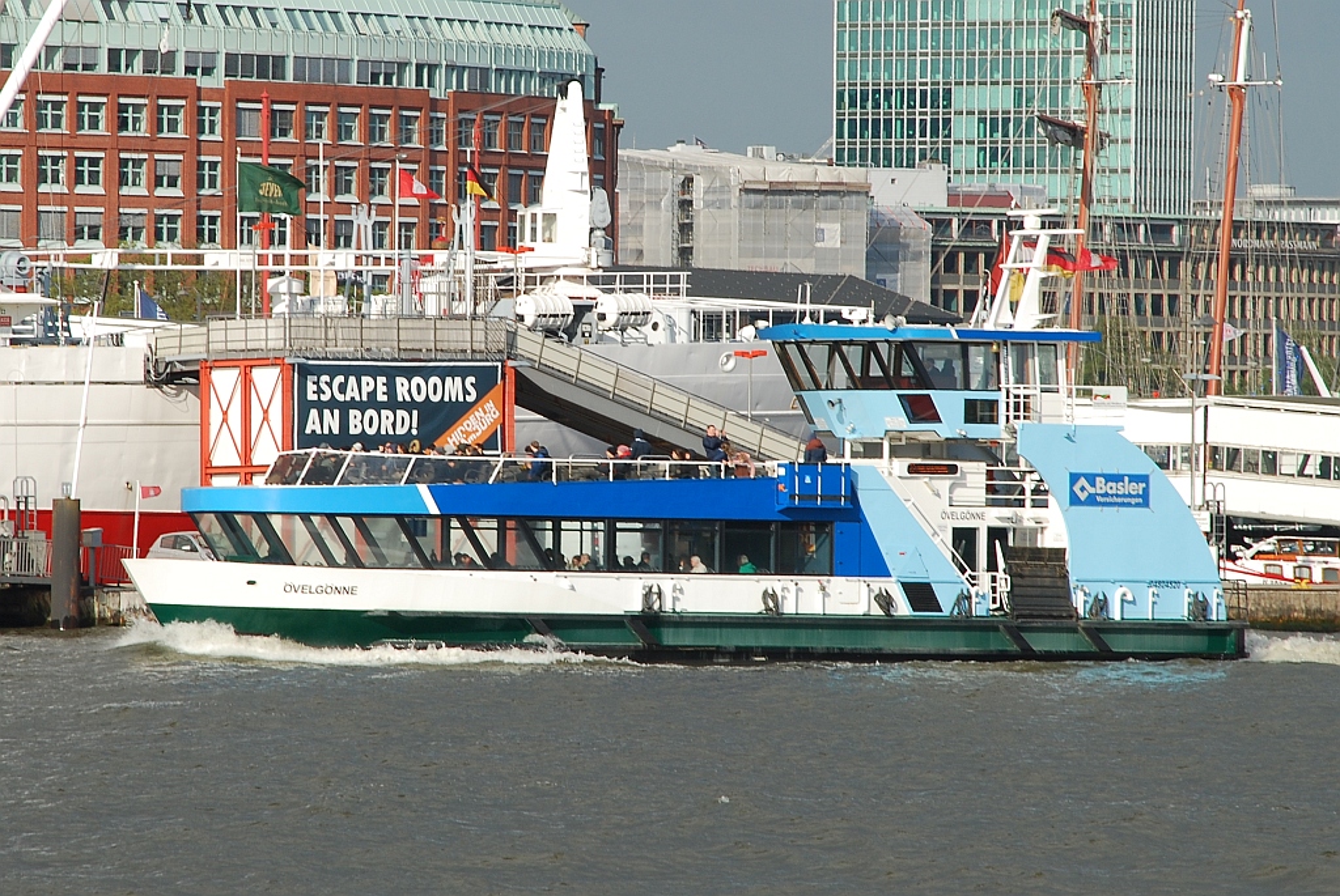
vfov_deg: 6.8
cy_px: 448
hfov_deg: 10.1
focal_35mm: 202
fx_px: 7545
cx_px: 670
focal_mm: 135
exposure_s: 1/250
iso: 125
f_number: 10
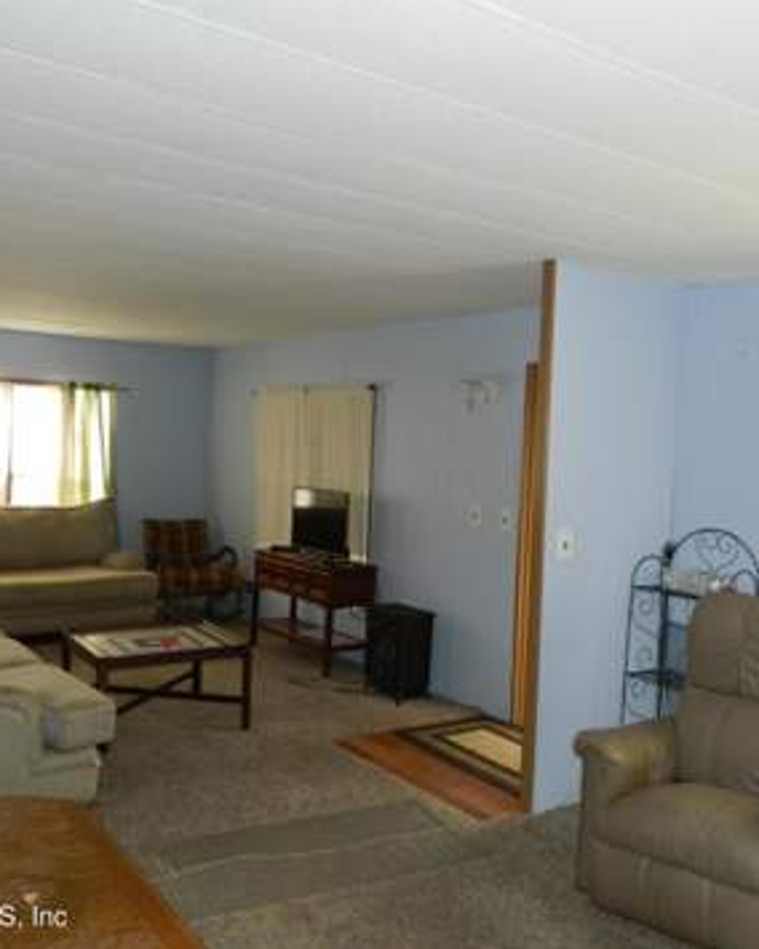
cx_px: 460
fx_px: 927
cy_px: 477
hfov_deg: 44.3
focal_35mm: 33
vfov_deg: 54.2
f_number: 3.1
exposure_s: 1/30
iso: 200
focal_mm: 4.5
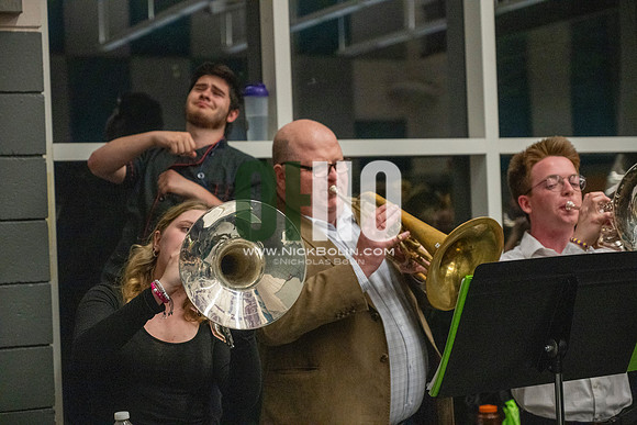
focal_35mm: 70
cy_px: 212
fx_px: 1239
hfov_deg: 28.8
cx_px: 318
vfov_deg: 19.5
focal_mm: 70
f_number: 4
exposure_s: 1/500
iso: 10000
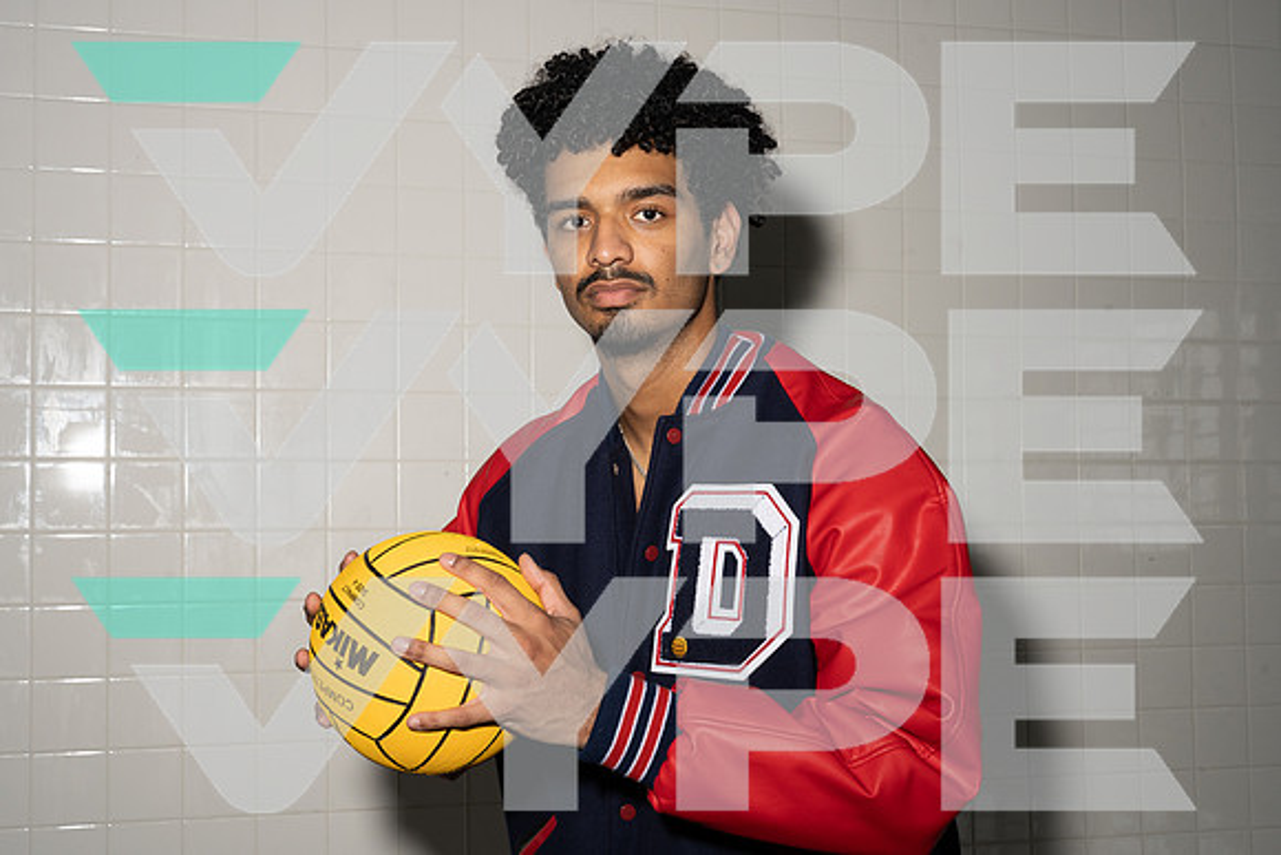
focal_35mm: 50
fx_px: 1779
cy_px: 428
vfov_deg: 27.0
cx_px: 640
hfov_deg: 39.6
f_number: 11
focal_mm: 50
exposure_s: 1/250
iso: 800
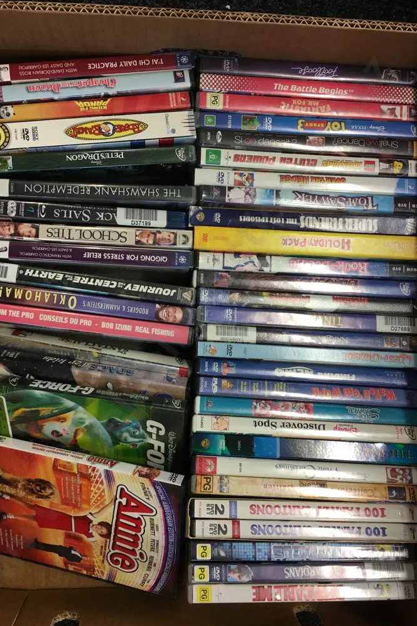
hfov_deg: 42.3
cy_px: 320
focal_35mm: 31
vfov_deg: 60.3
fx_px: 539
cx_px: 190
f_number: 2.2
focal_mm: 4.15
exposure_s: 1/33
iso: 40
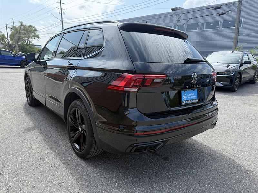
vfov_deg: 56.8
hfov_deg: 71.6
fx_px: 179
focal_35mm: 24
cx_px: 129
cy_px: 96
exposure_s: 1/2169
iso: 100
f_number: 1.78
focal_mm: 6.76
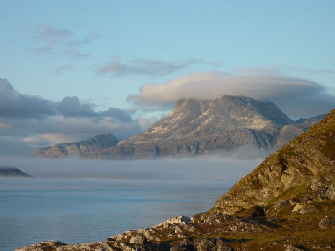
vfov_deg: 14.2
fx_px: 1006
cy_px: 126
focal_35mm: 104
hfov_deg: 18.9
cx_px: 168
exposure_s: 1/400
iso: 125
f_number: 4.3
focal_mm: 17
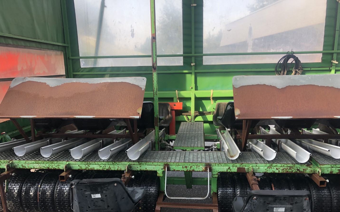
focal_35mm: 30
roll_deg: -0.7
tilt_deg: -10.4
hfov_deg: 62.9
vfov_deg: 41.6
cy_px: 128
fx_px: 278
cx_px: 171
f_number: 1.8
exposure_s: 1/120
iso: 25
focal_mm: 4
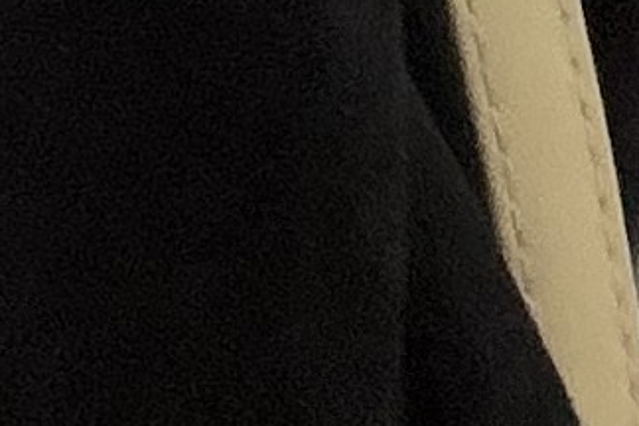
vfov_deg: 3.9
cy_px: -1996
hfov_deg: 6.7
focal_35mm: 297
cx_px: -572
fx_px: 5271
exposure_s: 1/60
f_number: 1.9
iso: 200
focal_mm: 2.71
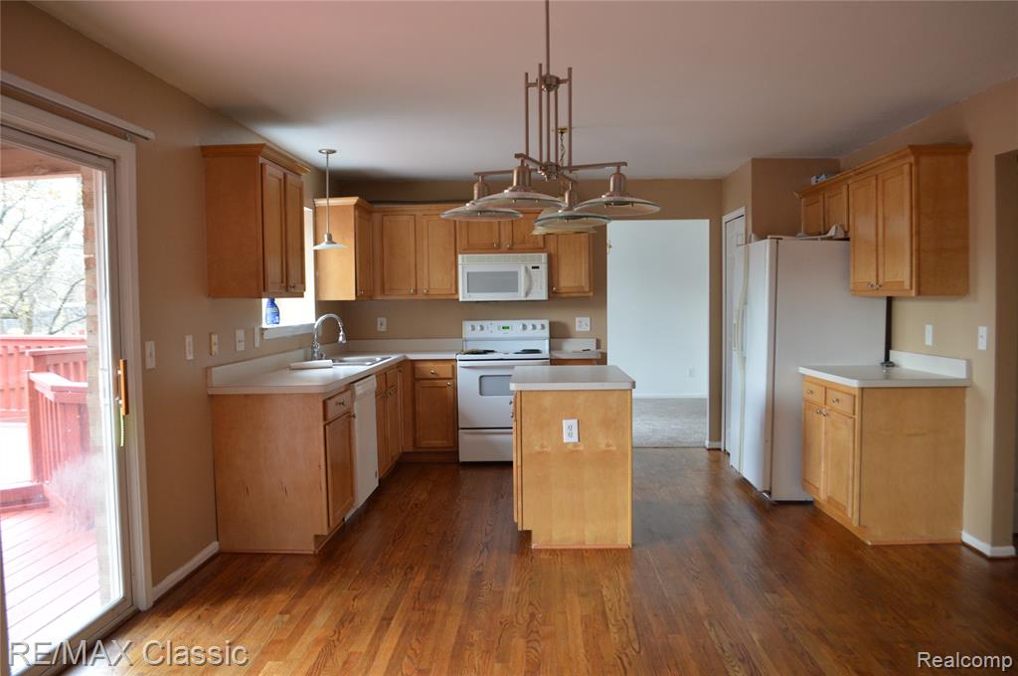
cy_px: 338
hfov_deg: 67.4
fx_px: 763
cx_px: 509
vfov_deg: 47.8
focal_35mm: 27
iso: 640
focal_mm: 18
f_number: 3.5
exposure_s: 1/60
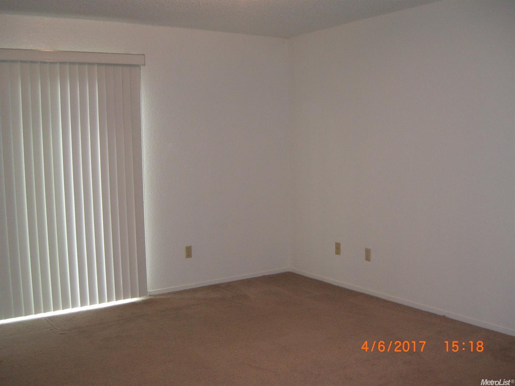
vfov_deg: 37.7
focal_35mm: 38
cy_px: 193
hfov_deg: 49.0
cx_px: 258
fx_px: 565
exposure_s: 1/60
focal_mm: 7.9
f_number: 2.8
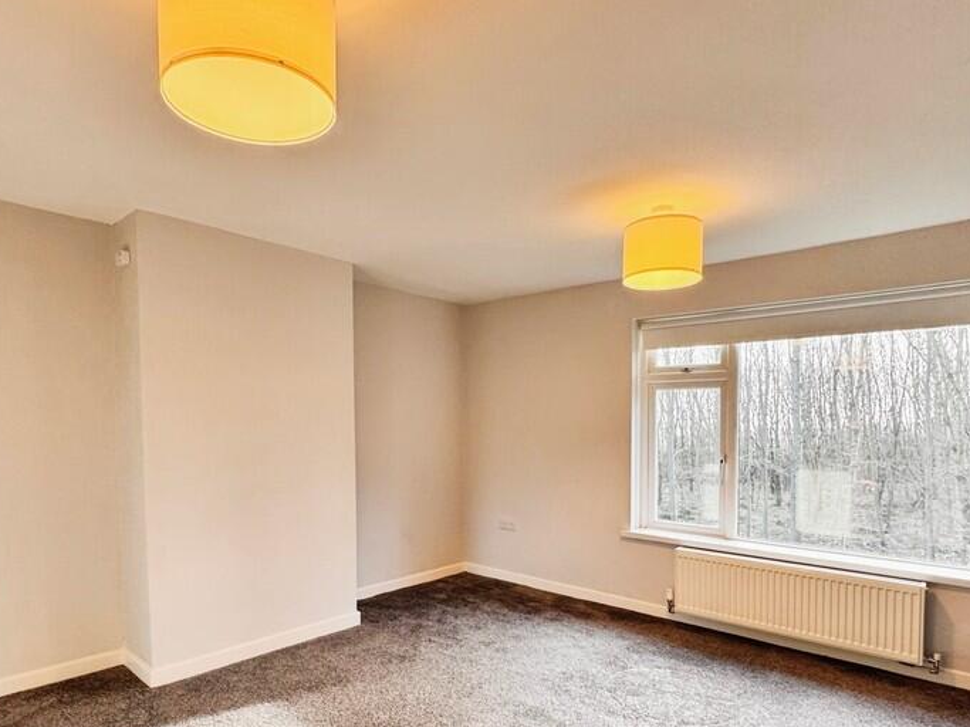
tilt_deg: -4.4
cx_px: 410
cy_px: 488
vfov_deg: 61.8
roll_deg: +0.4
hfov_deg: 78.5
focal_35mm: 21
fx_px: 588
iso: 125
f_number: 2.2
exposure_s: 1/100
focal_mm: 2.22
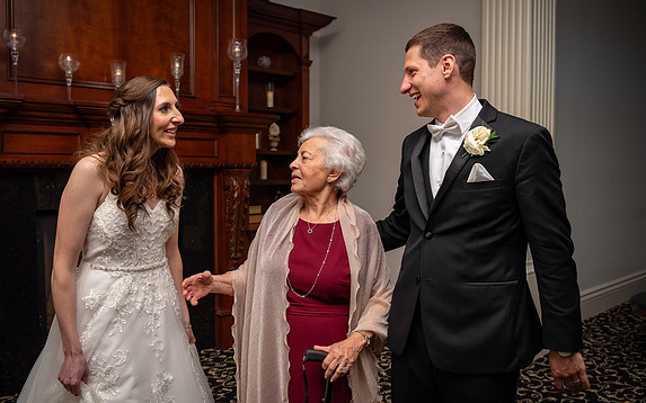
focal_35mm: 33
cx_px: 326
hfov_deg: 58.1
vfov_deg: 38.3
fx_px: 581
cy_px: 195
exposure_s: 1/125
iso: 800
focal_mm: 32
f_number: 4.5
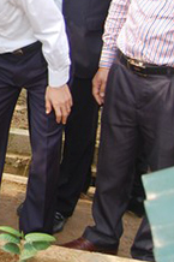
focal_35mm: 91
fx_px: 661
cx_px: -172
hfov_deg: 13.1
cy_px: 43
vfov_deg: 22.0
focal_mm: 22
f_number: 5.6
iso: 400
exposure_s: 1/125
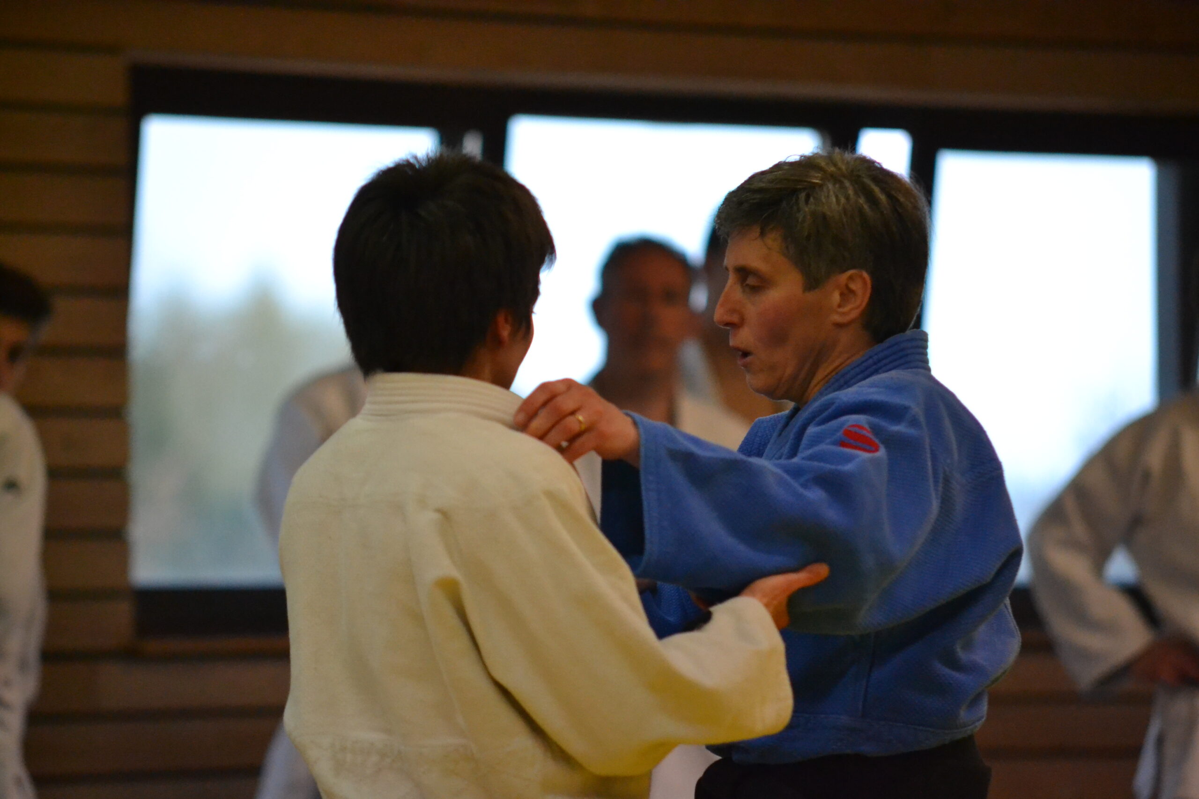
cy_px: 400
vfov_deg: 6.1
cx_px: 600
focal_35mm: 225
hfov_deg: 9.1
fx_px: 7494
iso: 3200
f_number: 2.8
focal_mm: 150
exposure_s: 1/400
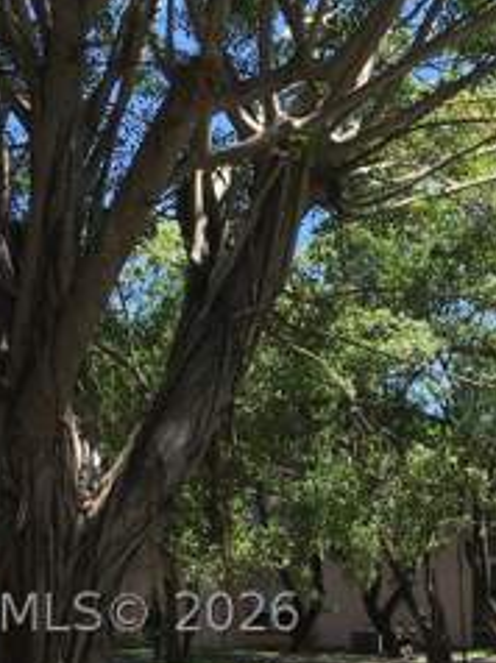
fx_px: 1493
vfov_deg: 24.2
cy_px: 613
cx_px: 234
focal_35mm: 78
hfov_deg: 18.9
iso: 25
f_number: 2.2
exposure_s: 1/950
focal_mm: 4.15
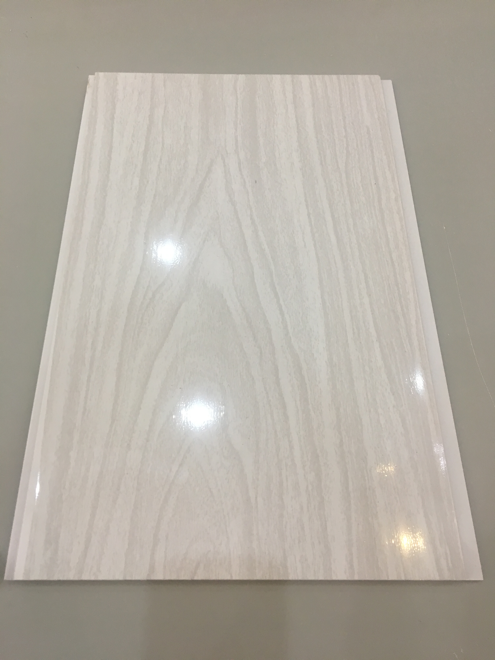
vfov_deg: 61.7
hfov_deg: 48.2
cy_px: 330
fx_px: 553
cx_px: 248
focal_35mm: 29
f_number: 2.2
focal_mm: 4.15
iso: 80
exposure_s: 1/33
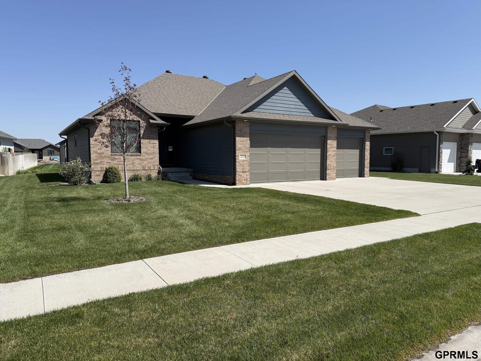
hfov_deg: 71.6
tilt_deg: -4.0
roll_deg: +0.2
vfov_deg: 56.8
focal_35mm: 24
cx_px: 240
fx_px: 334
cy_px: 180
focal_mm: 6.76
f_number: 1.78
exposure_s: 1/5319
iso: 80
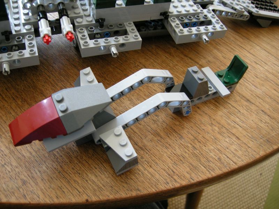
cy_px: 104
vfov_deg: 39.7
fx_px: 290
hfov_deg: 51.4
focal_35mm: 36
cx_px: 140
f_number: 2.7
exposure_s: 1/59.8
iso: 160
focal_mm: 7.5
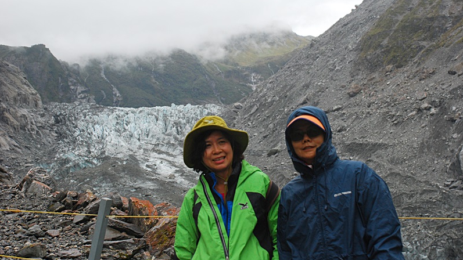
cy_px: 115
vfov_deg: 20.0
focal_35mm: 60
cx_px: 231
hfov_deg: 34.9
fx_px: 736
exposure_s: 1/1250
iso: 400
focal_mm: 38
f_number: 5.6
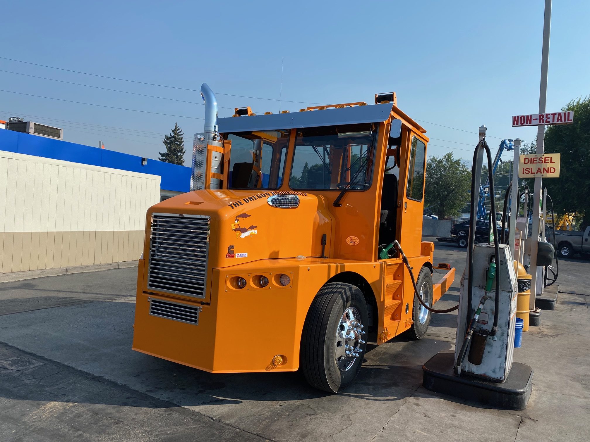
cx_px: 295
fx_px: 443
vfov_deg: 53.1
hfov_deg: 67.3
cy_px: 221
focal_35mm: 26
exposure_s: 1/2625
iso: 32
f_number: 1.8
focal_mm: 4.25
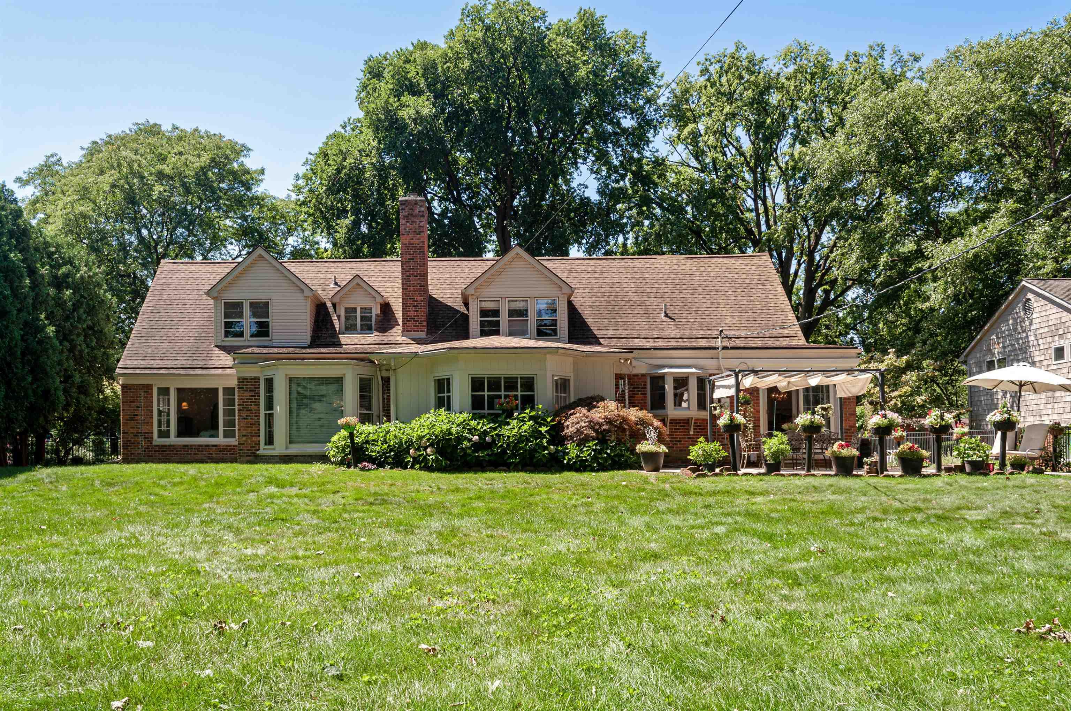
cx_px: 536
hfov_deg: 57.3
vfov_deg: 39.9
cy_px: 356
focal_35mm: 33
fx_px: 980
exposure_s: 1/160
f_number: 9
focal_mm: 22
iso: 200
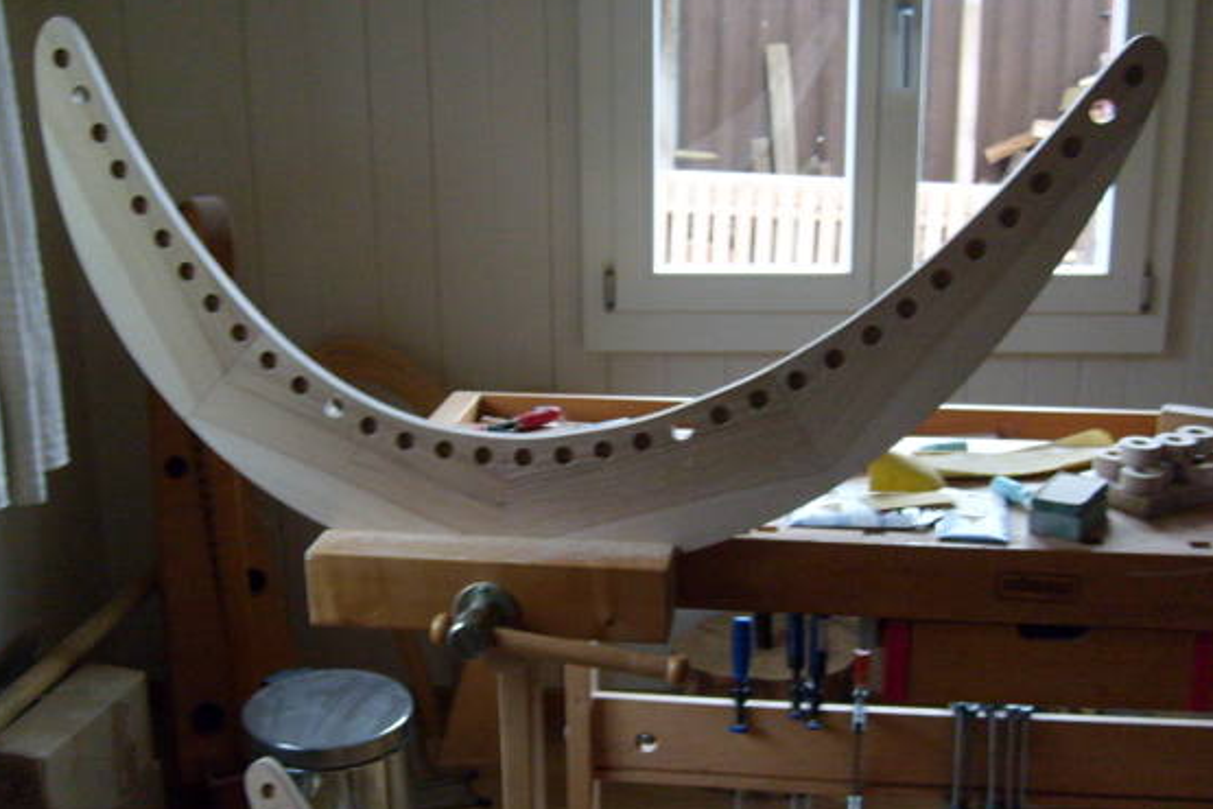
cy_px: 455
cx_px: 601
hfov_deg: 46.4
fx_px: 1415
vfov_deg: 31.9
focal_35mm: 42
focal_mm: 5.8
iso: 200
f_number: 2.8
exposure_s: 1/15
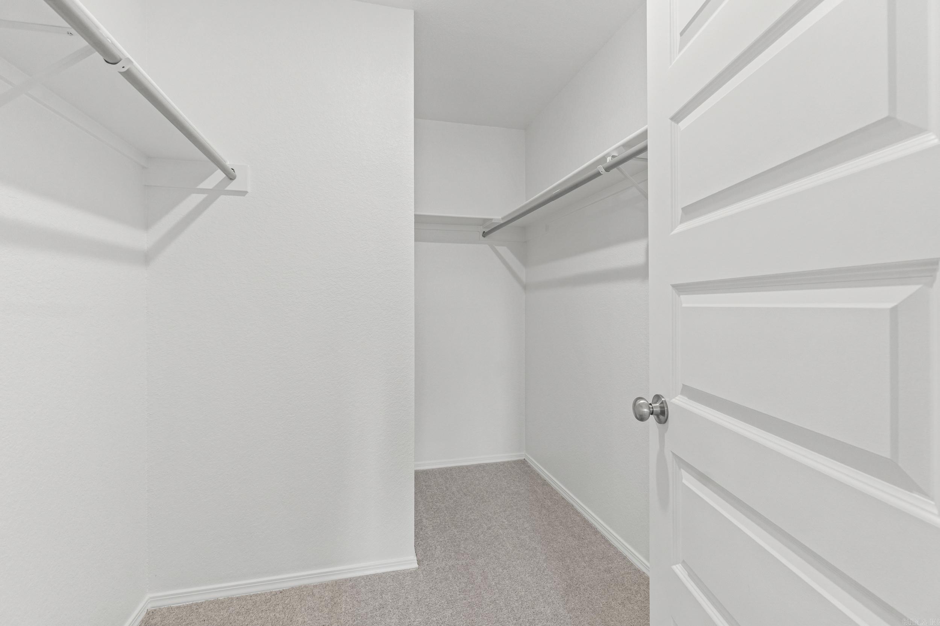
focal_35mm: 15
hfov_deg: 100.4
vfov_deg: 77.3
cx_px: 470
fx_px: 392
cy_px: 313
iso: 250
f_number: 9
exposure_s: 1/2.5
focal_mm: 10
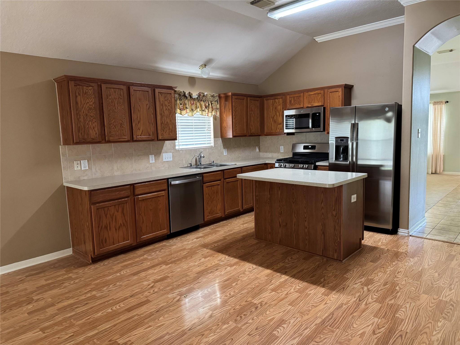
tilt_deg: -6.3
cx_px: 230
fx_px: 319
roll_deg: +1.9
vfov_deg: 56.8
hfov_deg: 71.6
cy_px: 172
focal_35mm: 24
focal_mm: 6.76
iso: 640
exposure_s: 1/60
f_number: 1.78
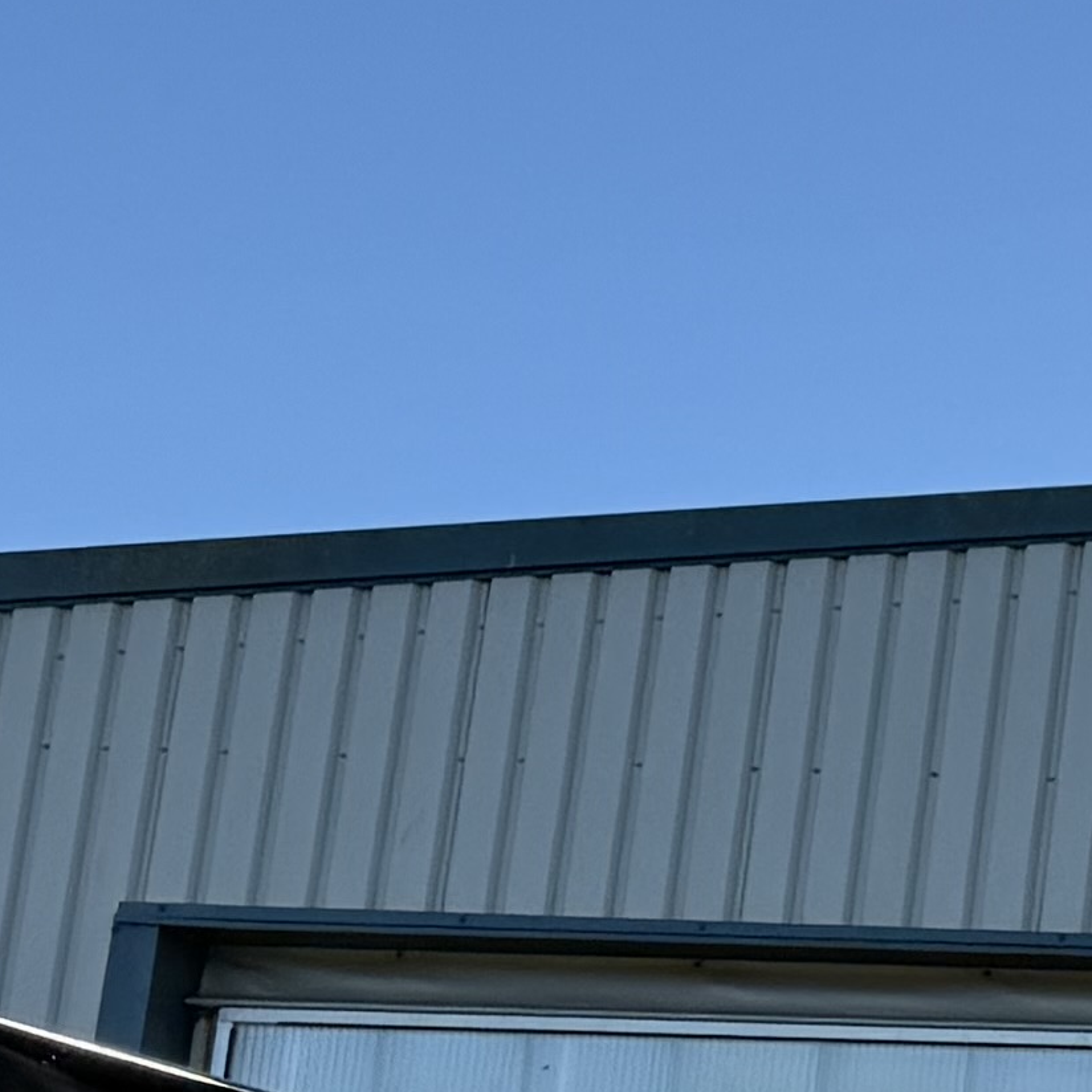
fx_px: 5246
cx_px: 3120
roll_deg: -0.7
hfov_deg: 9.6
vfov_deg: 11.8
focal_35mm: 147
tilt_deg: +14.3
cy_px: 1040
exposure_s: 1/3759
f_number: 1.78
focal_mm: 6.76
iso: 80
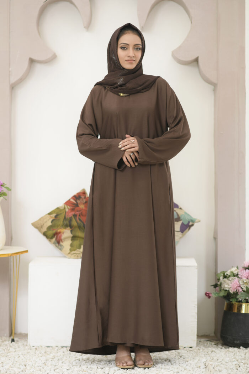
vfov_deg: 23.9
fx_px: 882
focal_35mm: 85
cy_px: 187
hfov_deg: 16.1
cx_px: 124
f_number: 2.8
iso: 80
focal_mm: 85
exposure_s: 1/200
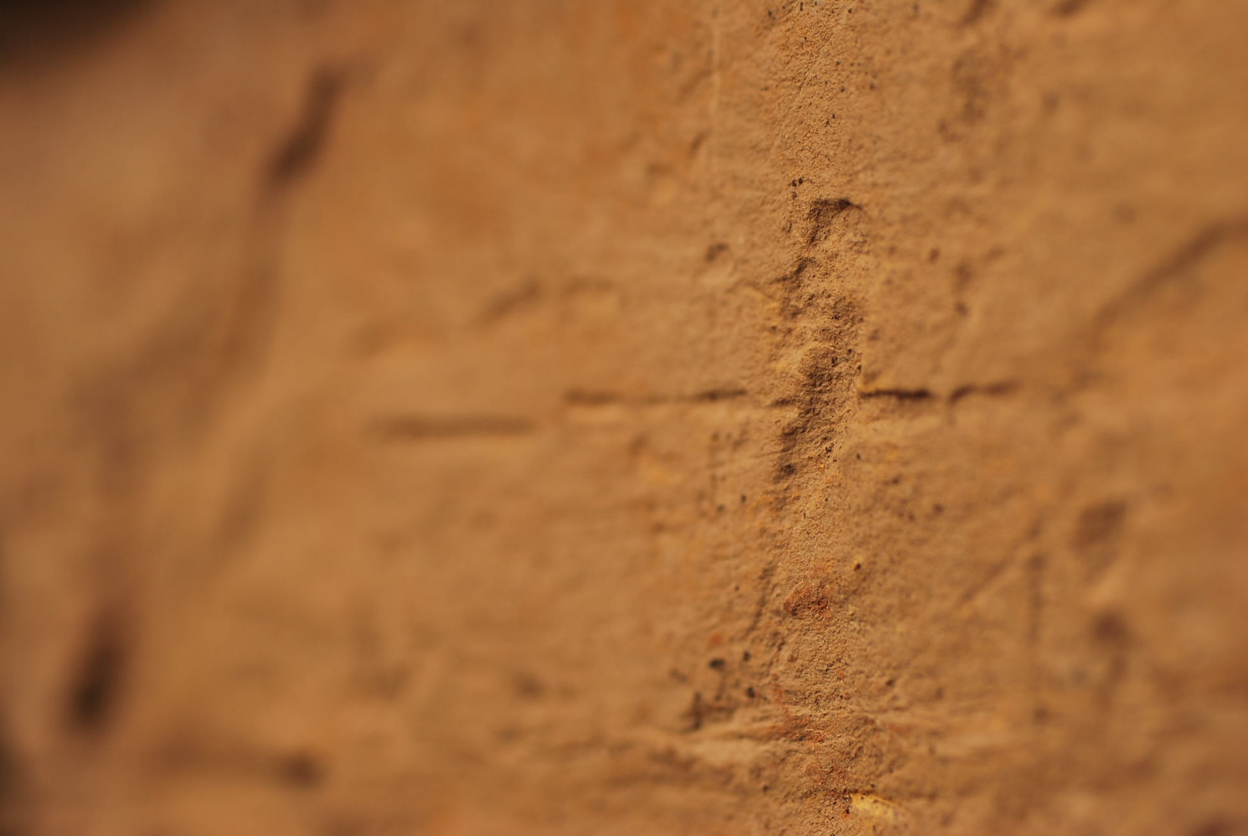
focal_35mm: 75
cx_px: 624
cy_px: 418
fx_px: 2603
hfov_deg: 27.0
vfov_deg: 18.2
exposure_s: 1/200
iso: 100
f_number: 3.5
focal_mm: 50
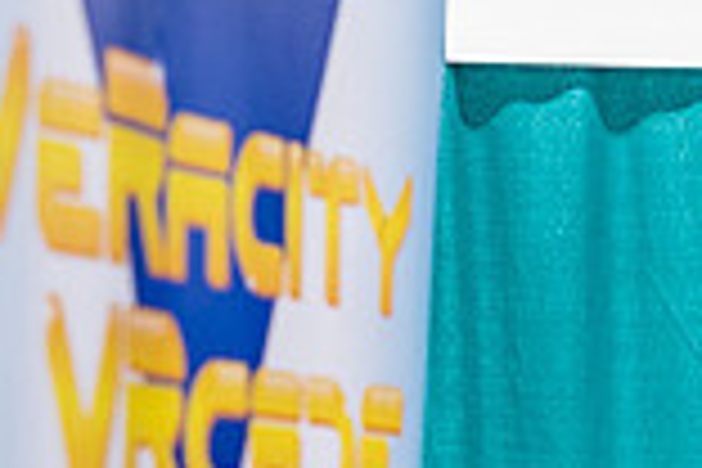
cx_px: 770
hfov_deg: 7.9
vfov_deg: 5.2
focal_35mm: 260
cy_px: 821
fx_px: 5070
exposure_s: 1/125
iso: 3200
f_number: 3.5
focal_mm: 70
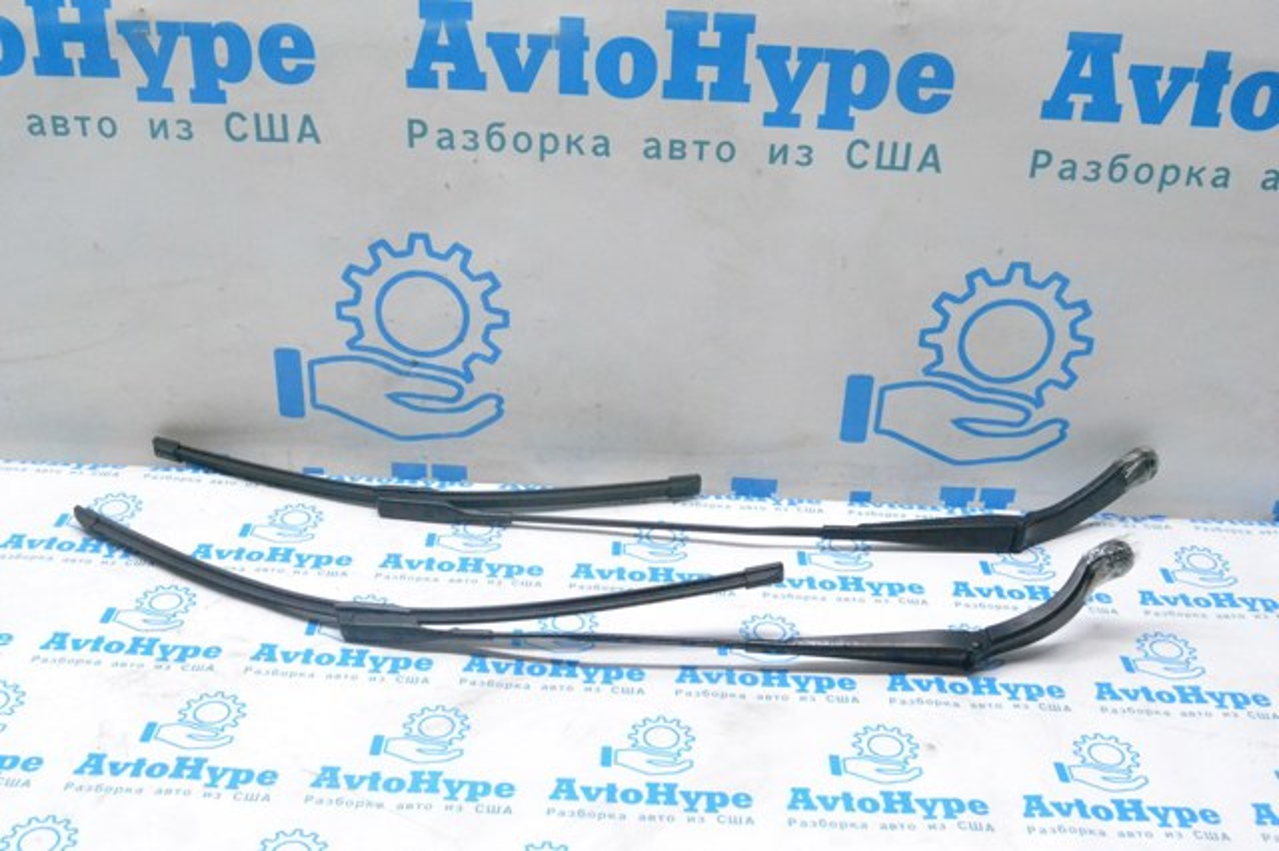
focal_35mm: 39
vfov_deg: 34.2
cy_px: 426
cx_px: 640
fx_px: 1385
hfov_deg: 49.6
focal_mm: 26
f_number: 10
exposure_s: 1/160
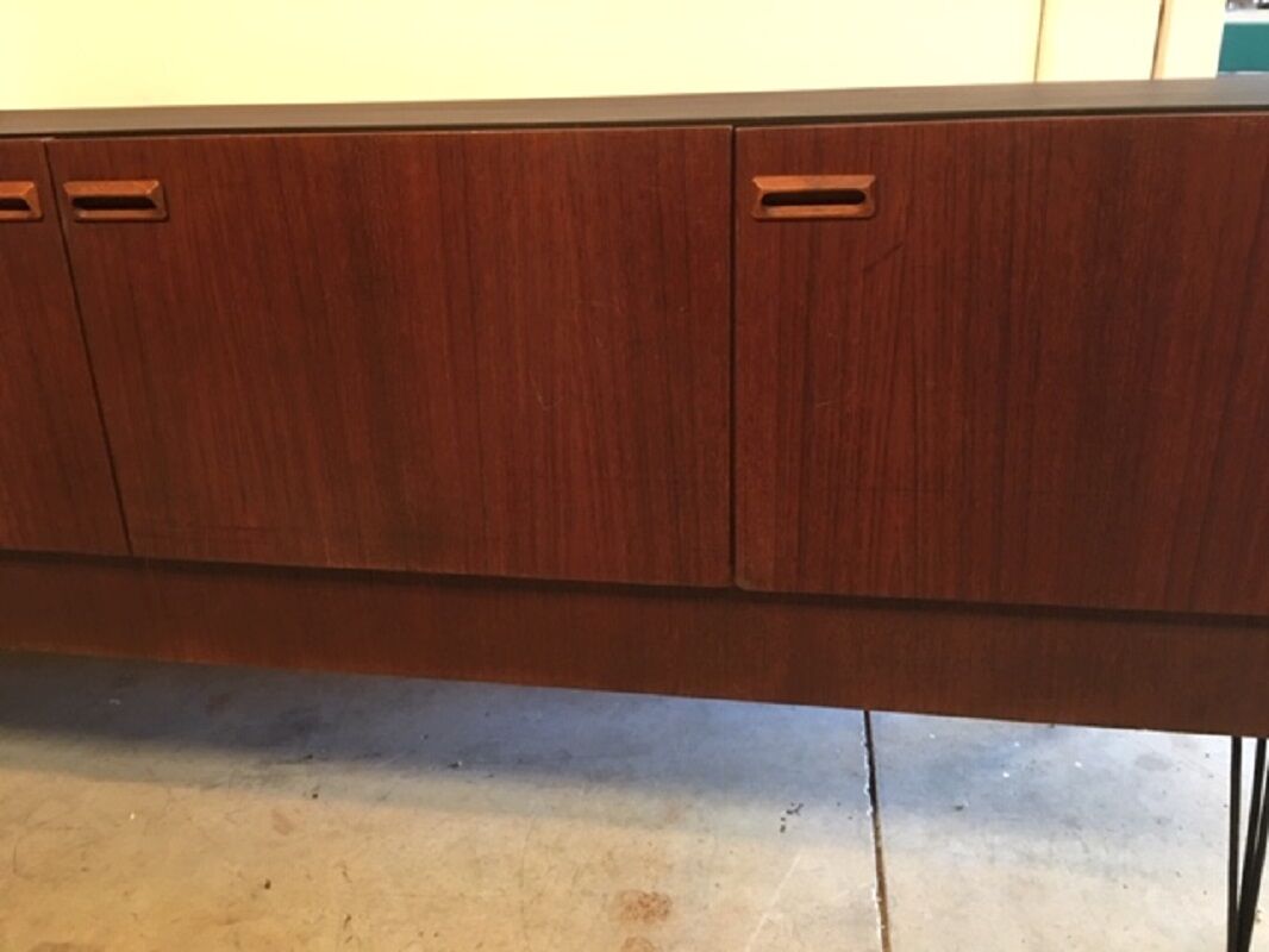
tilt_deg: -21.3
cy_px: 476
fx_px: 1063
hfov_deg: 61.6
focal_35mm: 29
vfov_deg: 48.2
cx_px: 634
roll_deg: +0.3
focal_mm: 4.15
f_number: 2.2
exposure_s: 1/10
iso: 80
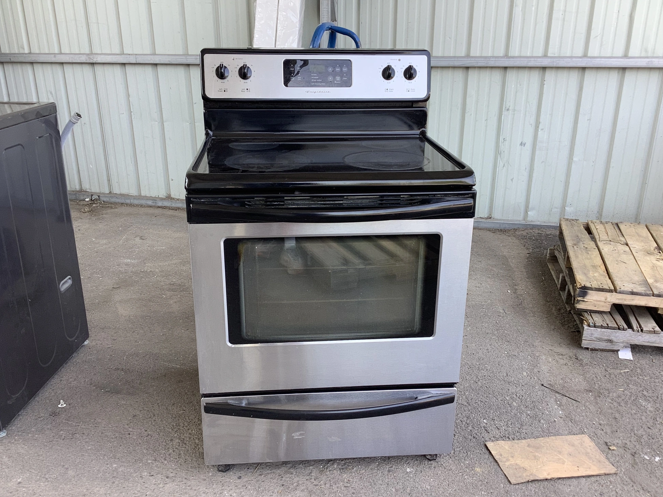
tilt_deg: -19.6
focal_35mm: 32
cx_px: 333
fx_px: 613
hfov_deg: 56.8
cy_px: 254
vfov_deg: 44.1
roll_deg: +0.9
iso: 40
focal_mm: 3.3
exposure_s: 1/100
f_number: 2.4
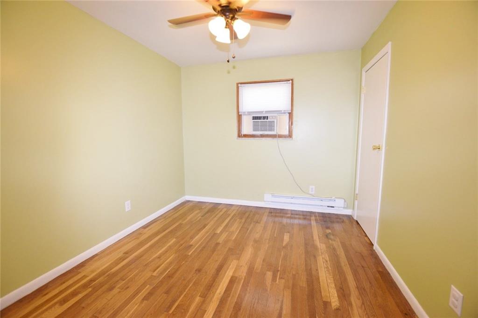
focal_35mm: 15
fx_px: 199
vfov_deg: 77.3
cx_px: 239
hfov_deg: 100.4
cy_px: 159
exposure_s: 1/80
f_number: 4.5
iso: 800
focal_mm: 10
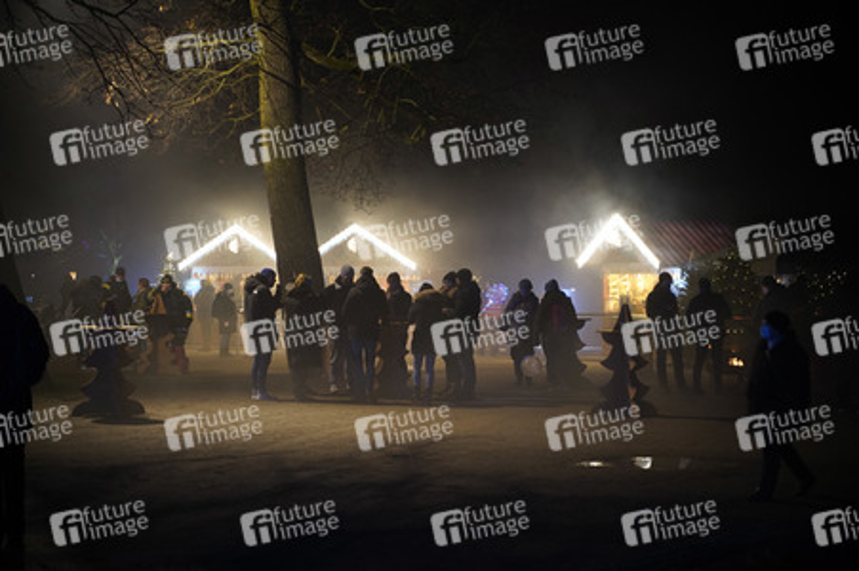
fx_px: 1788
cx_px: 430
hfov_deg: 27.0
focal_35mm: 75
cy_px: 286
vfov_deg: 18.2
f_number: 2.8
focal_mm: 75
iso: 1250
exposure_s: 1/30
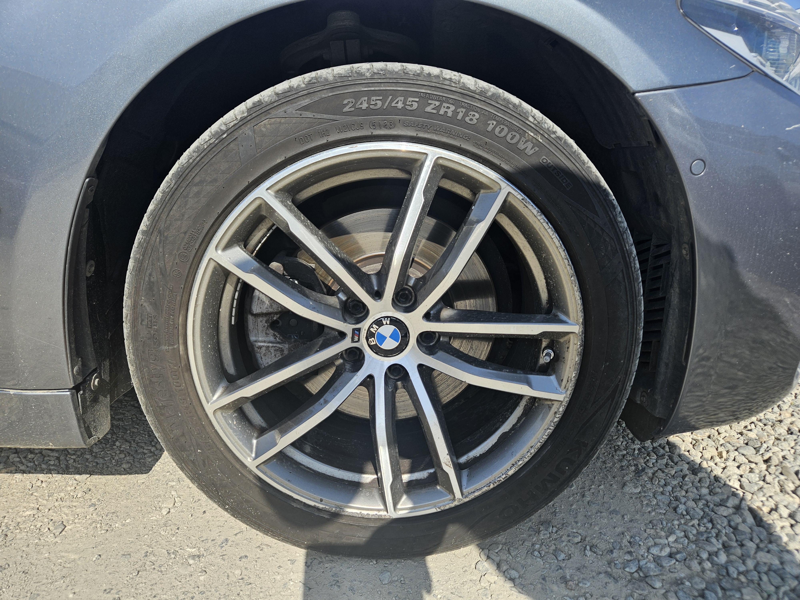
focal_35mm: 23
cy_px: 300
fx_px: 532
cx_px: 400
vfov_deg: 58.9
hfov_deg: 73.9
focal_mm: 5.4
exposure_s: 1/1078
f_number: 1.8
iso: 25
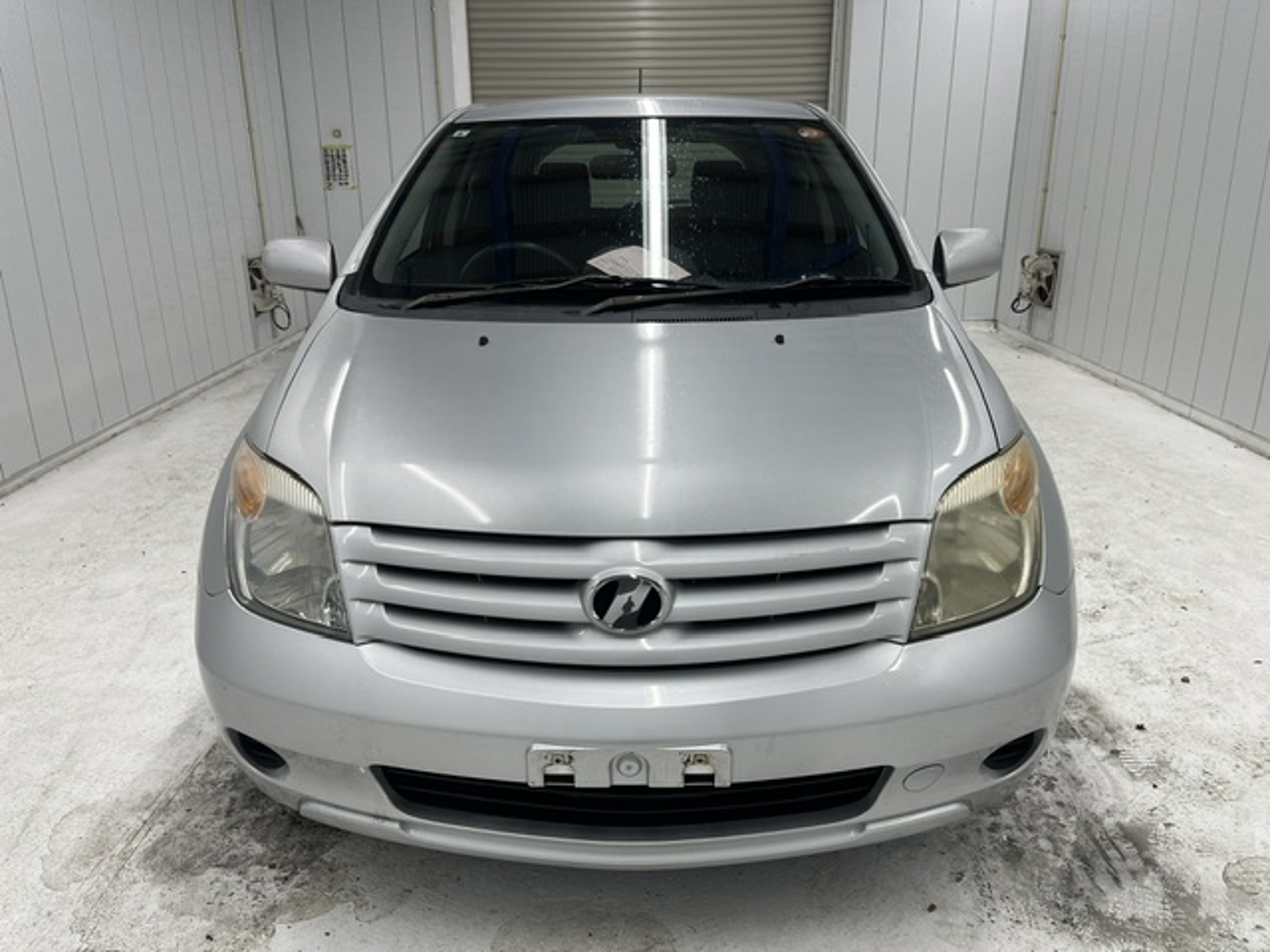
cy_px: 476
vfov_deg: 53.1
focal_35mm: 26
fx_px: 954
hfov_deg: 67.3
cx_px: 635
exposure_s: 1/108
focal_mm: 5.1
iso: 32
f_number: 1.6
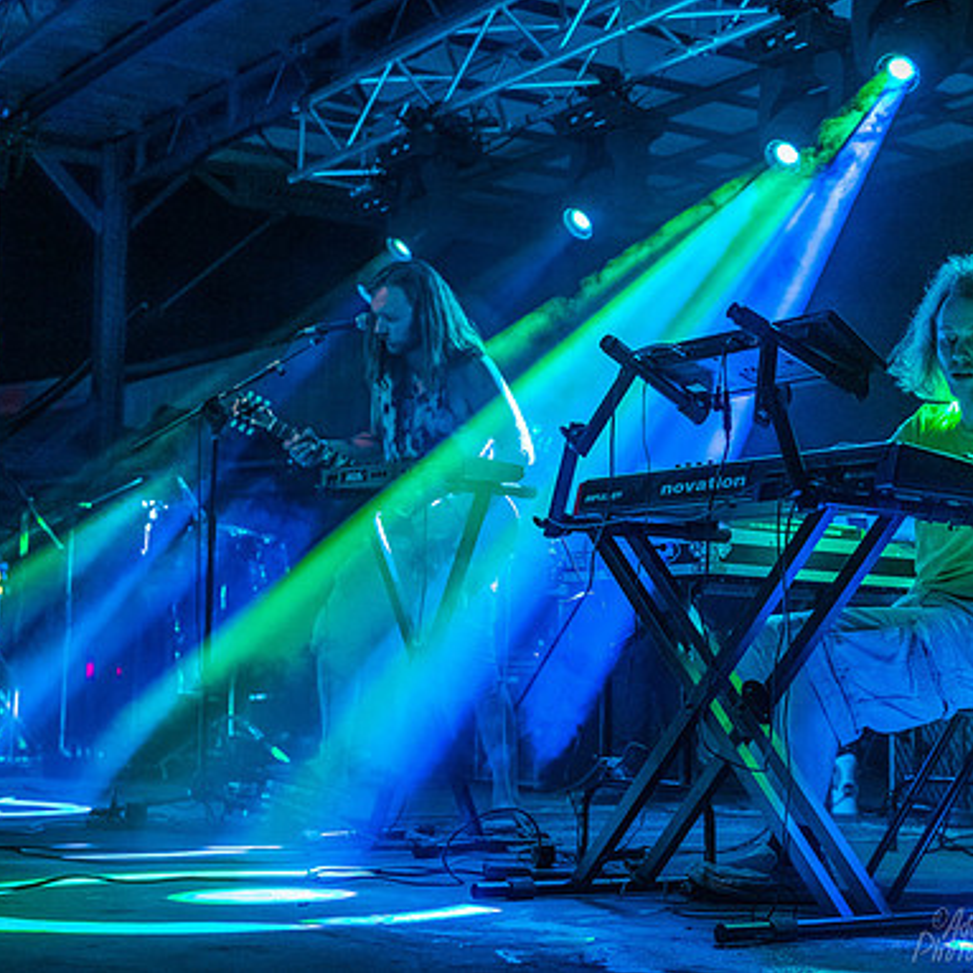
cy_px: 484
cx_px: 356
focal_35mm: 58
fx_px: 1844
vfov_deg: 29.6
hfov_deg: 29.4
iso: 6400
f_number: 2.8
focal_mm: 45
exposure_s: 1/160
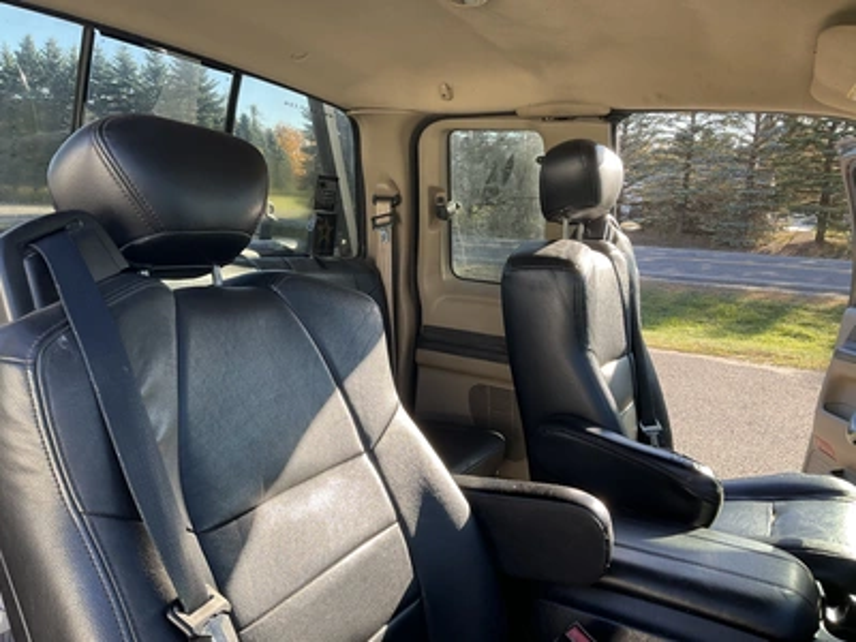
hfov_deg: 61.7
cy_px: 321
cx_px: 428
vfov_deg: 48.2
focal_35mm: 29
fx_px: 717
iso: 20
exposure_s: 1/183
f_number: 1.8
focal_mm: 3
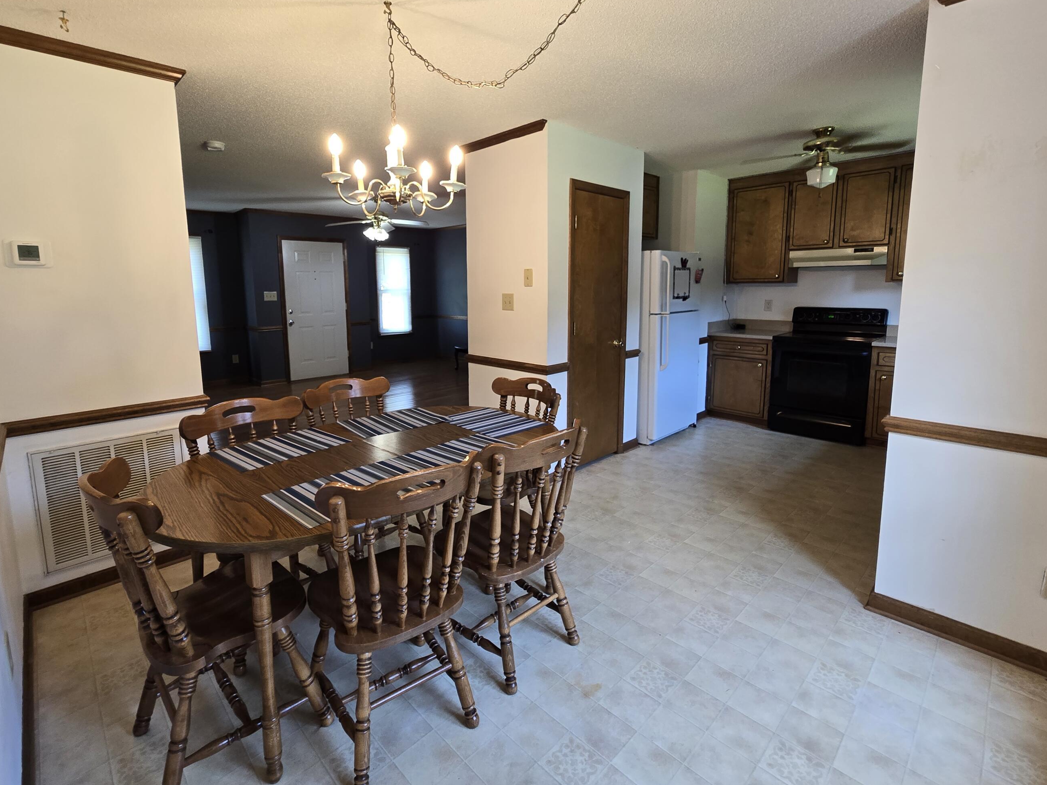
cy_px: 358
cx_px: 505
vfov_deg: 81.6
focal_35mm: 15
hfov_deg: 98.1
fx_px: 454
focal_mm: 2.2
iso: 125
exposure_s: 1/60
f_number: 2.2
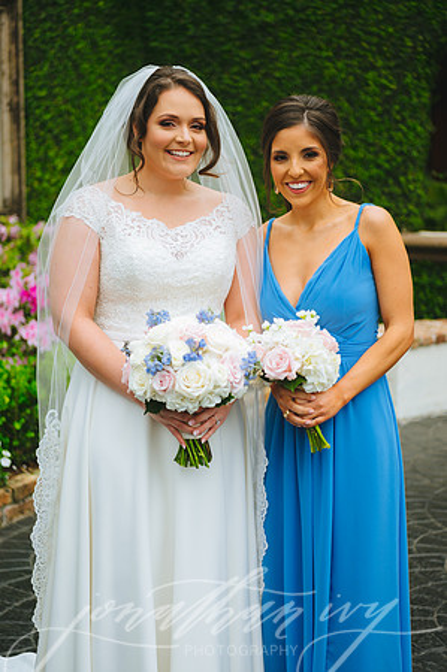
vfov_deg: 28.9
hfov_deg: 19.4
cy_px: 336
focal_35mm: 70
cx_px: 224
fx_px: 1307
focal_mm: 70
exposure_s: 1/320
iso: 125
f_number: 2.8
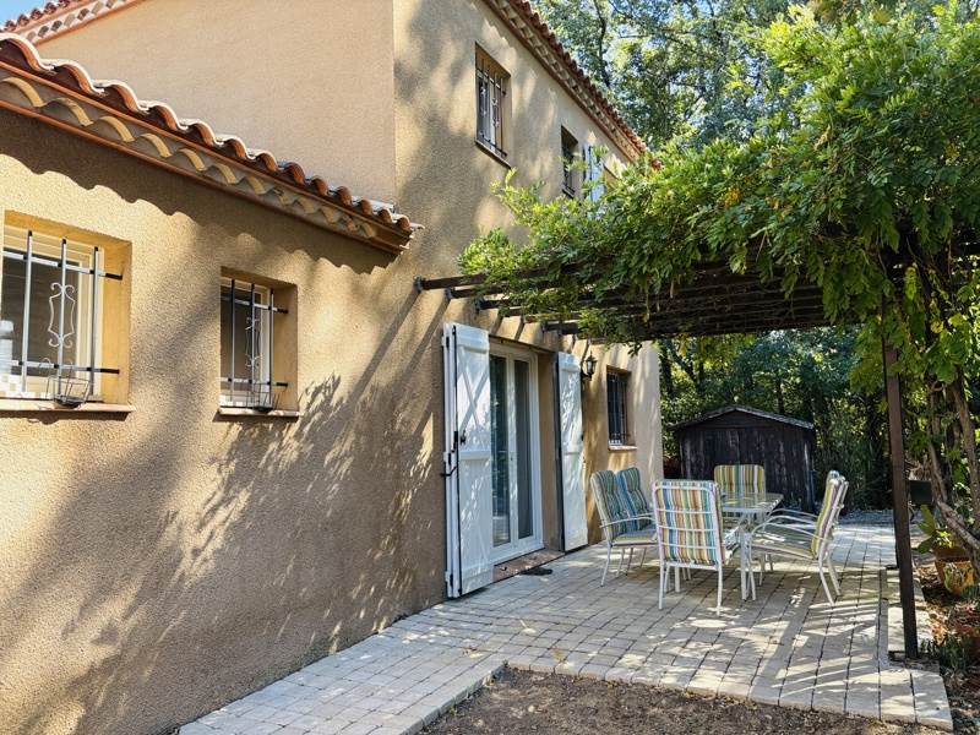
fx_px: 736
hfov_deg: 67.3
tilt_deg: +5.8
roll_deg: +1.1
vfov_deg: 53.1
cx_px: 490
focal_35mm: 26
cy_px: 368
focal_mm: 5.96
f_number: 1.6
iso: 64
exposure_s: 1/316
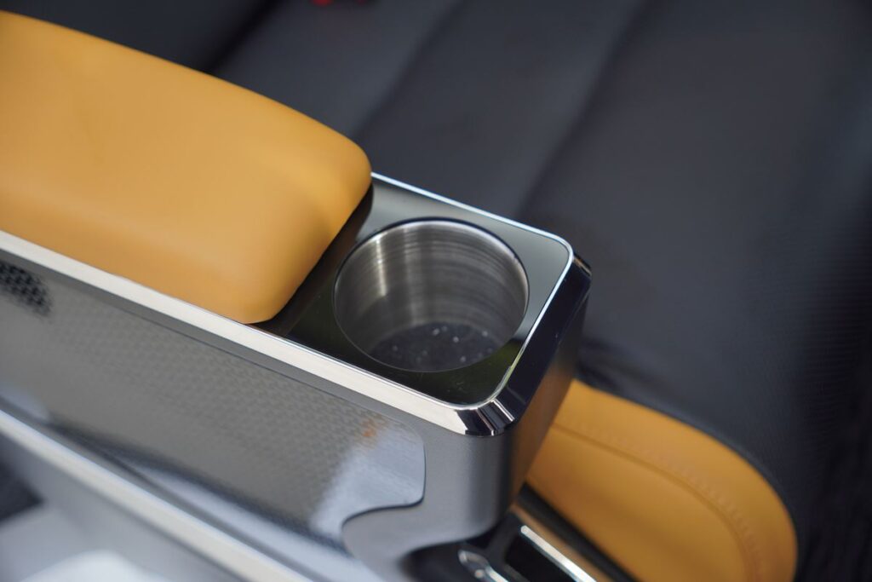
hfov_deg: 43.0
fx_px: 1108
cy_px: 291
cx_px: 436
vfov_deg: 29.4
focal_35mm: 46
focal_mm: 30.5
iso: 160
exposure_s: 1/160
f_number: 2.8
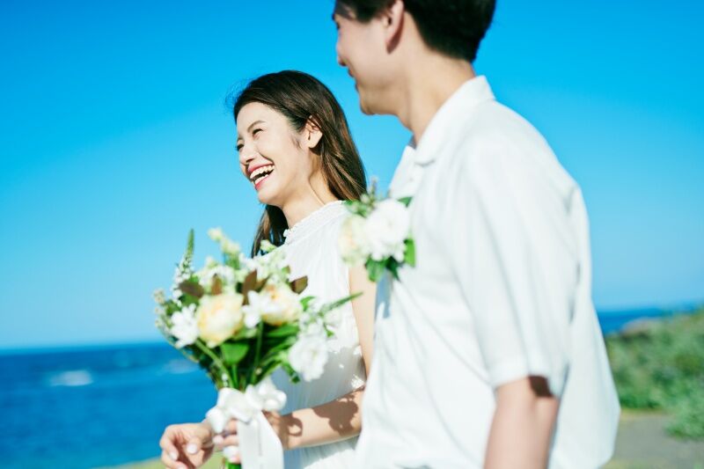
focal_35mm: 50
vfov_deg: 27.0
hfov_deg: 39.6
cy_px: 234
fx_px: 978
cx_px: 352
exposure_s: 1/6400
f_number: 1.8
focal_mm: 50
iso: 100
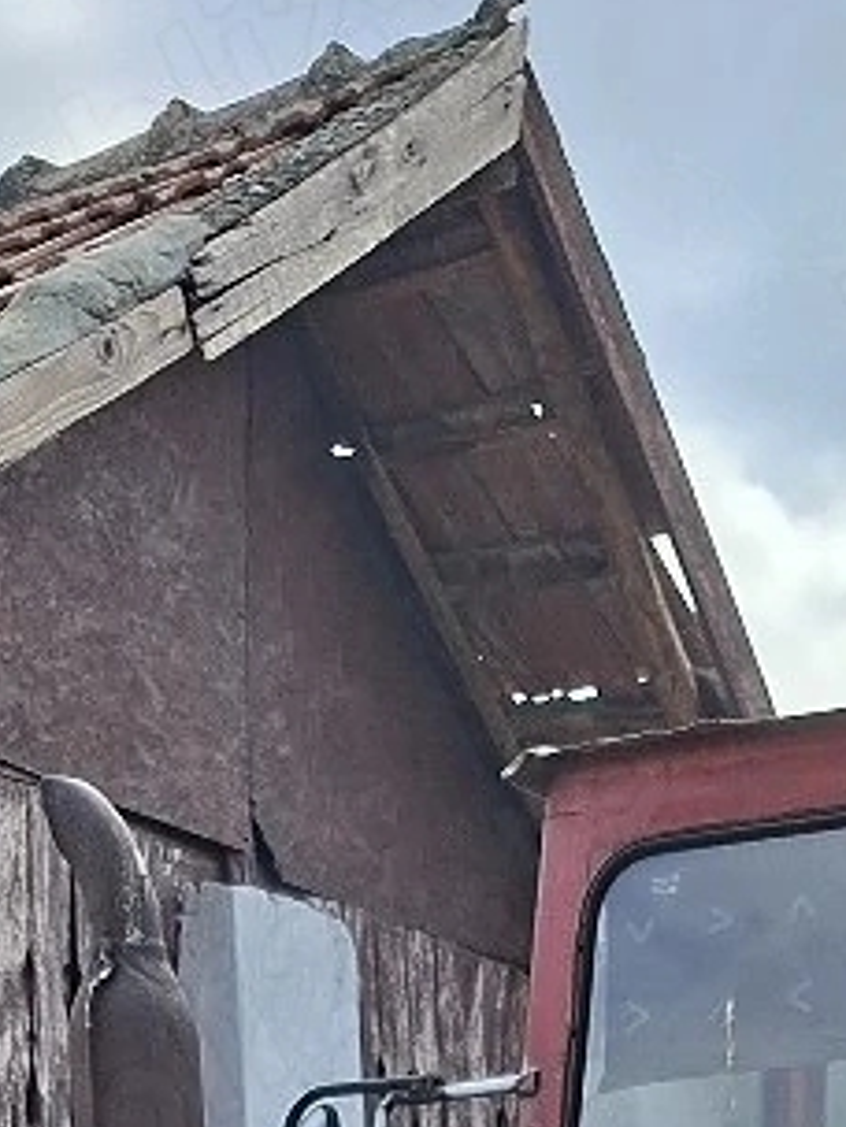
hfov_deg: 14.6
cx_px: 516
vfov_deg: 16.0
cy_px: 2134
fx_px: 3291
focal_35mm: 101
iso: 50
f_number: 1.8
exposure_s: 1/1429
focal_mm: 5.54
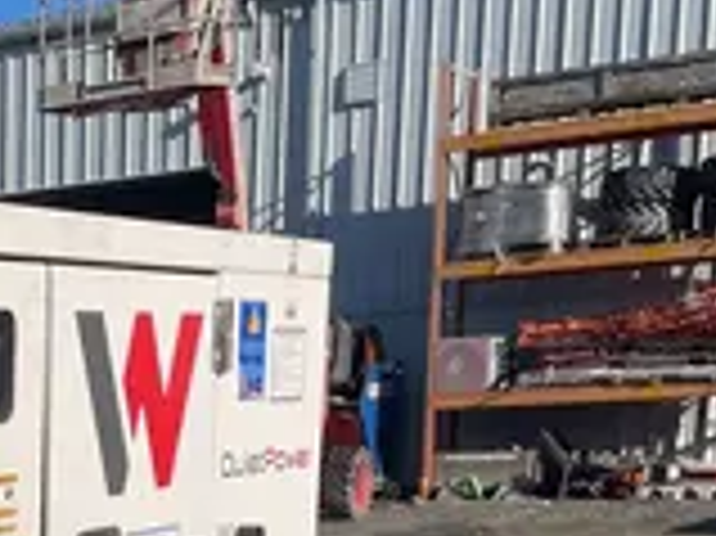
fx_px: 1860
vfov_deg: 14.7
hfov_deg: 19.2
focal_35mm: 90
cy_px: 908
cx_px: -351
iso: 32
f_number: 1.6
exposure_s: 1/6135
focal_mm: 4.2
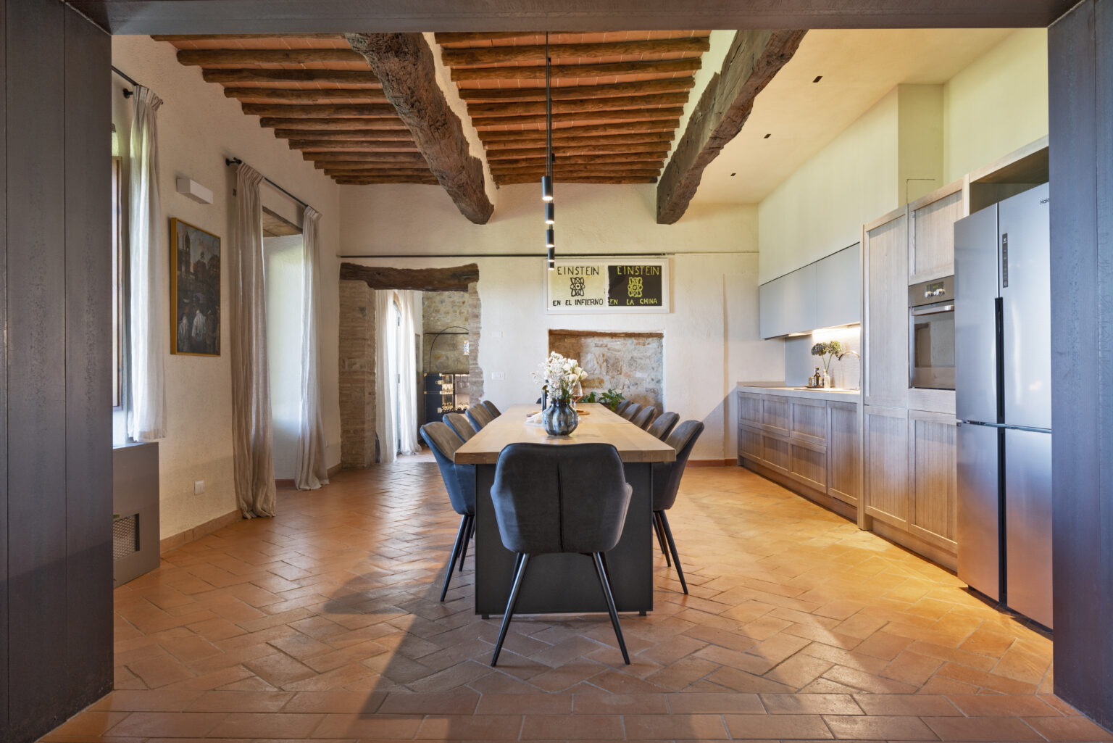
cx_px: 556
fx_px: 711
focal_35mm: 23
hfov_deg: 76.1
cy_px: 372
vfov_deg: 55.1
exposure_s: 1.3
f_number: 10
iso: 400
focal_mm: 23
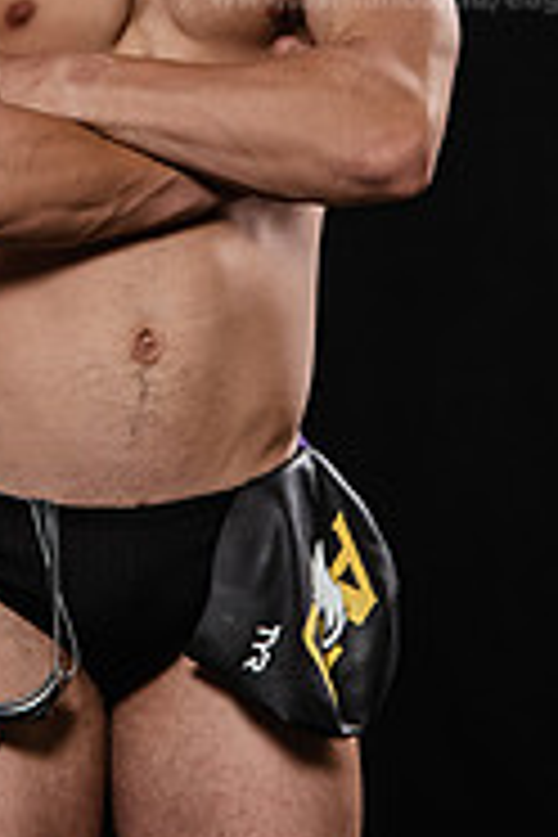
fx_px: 9276
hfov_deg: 3.4
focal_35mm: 399
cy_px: 45
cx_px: 104
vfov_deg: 5.2
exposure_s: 1/200
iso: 400
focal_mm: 165
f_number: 6.3
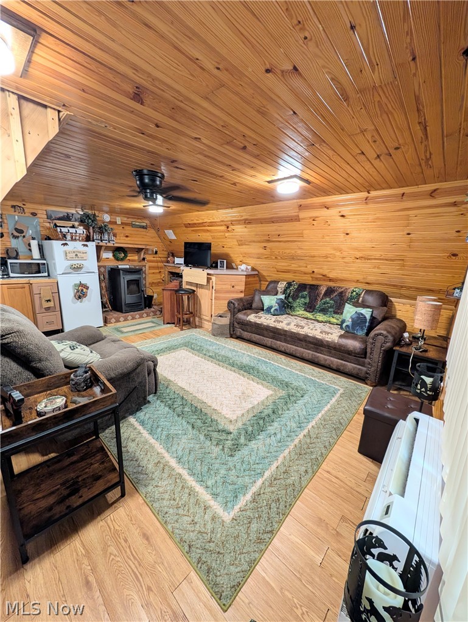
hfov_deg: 94.7
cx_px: 234
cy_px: 311
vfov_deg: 110.4
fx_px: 216
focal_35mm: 12
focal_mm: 2.02
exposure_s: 1/40
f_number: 1.7
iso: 209
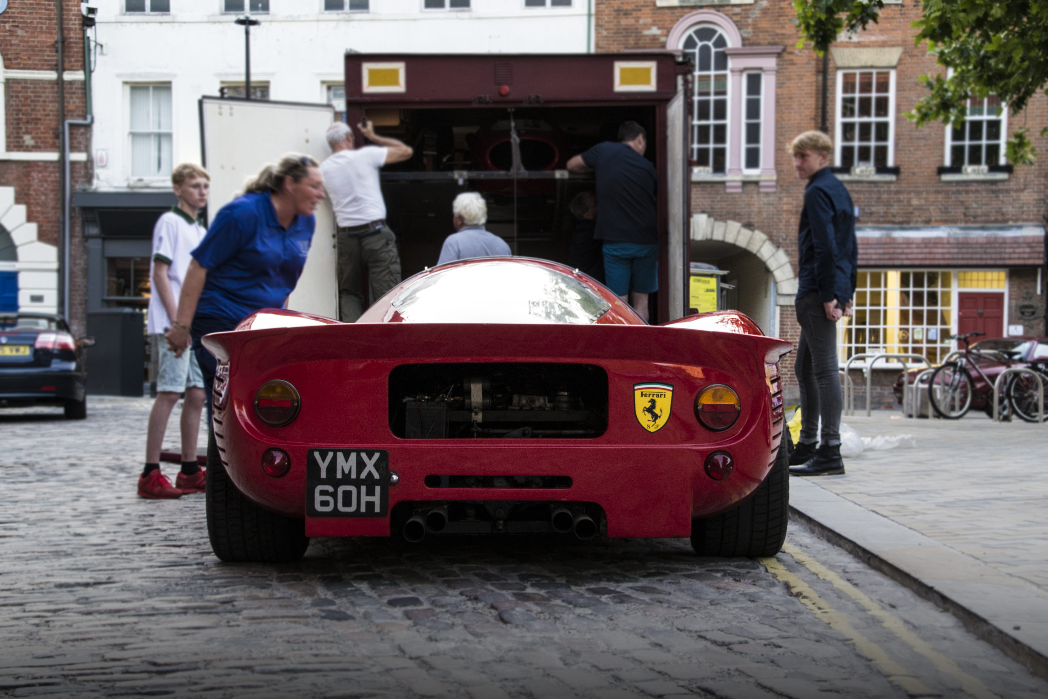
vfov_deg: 21.6
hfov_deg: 31.9
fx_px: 1834
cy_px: 350
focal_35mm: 63
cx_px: 524
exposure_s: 1/30
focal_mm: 42
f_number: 7.1
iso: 400
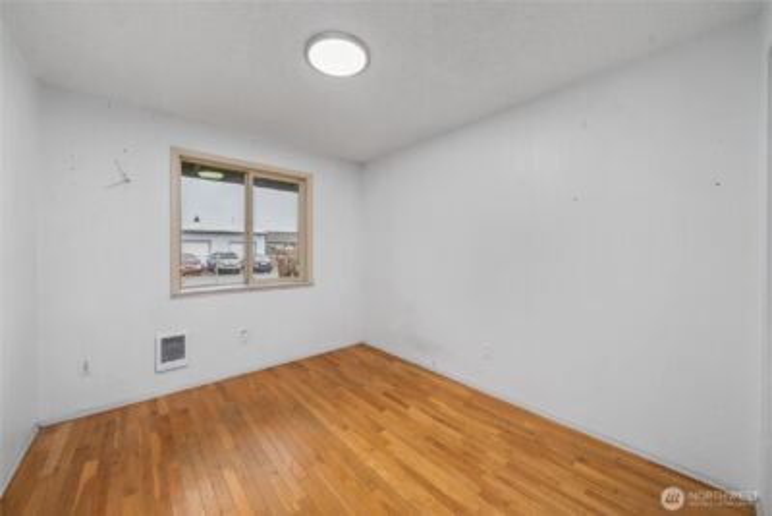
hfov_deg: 108.3
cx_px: 386
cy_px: 258
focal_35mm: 13
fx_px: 279
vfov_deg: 85.5
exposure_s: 1/6
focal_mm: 13
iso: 1000
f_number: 7.1
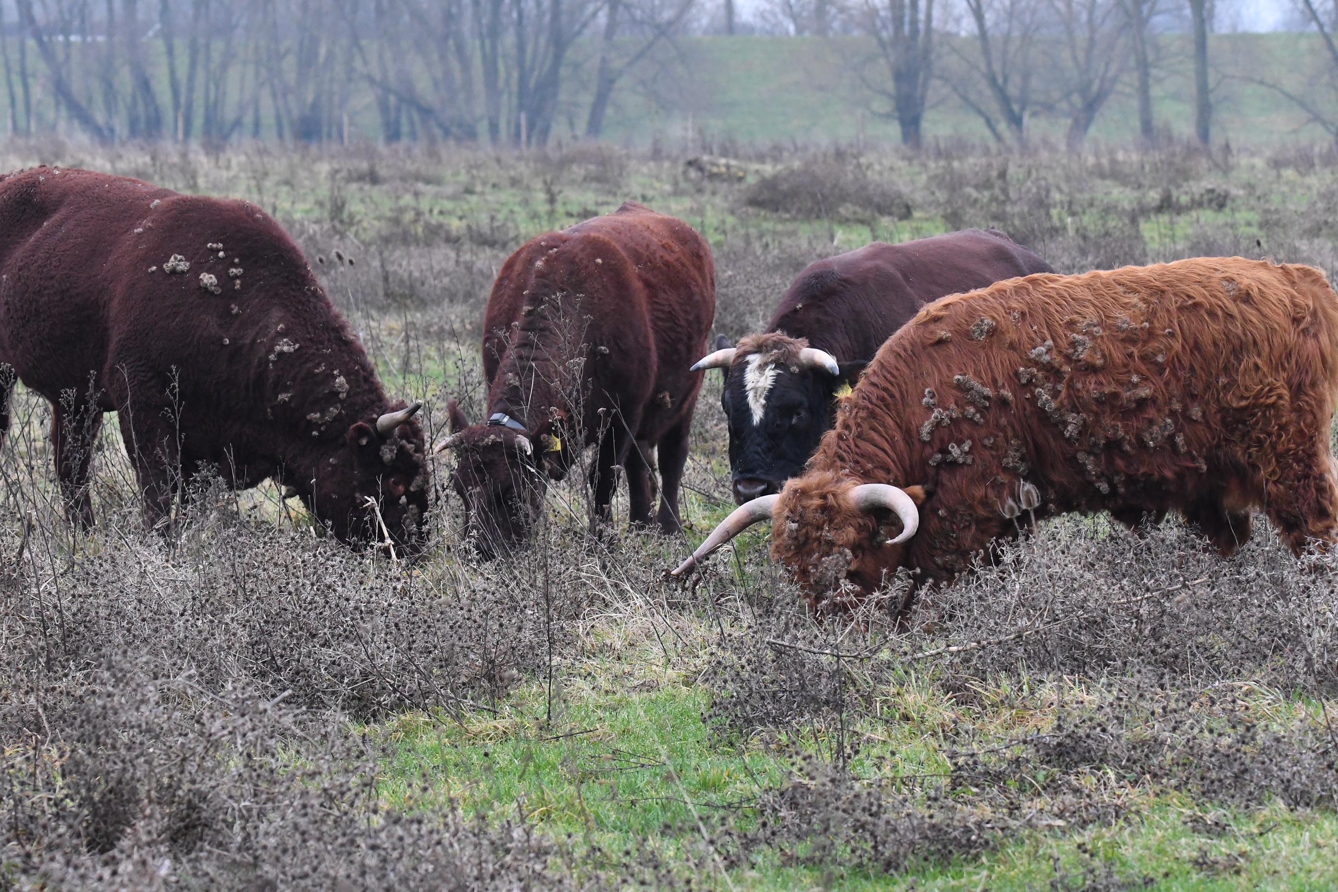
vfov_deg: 6.1
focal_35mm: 225
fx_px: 8362
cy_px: 446
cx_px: 669
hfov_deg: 9.1
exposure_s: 1/250
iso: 3600
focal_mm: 150
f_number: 6.3
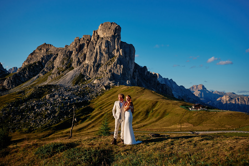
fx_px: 242
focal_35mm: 35
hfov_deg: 54.4
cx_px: 124
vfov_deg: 37.9
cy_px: 83
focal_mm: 23
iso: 125
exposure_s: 1/1900
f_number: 2.8
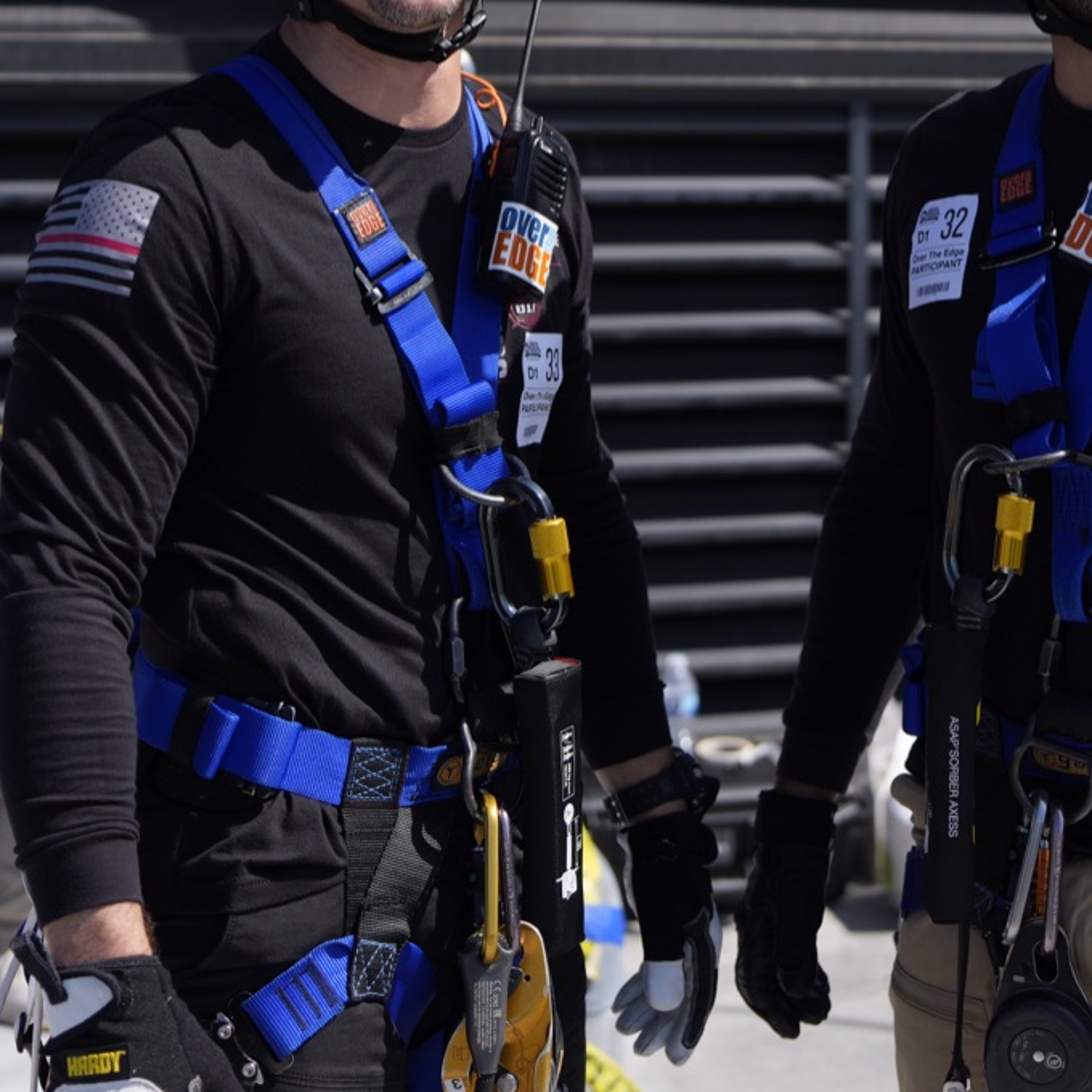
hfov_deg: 24.5
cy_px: 176
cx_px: 758
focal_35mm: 70
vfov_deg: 24.2
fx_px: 2498
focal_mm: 28
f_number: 2
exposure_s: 1/5000
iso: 100
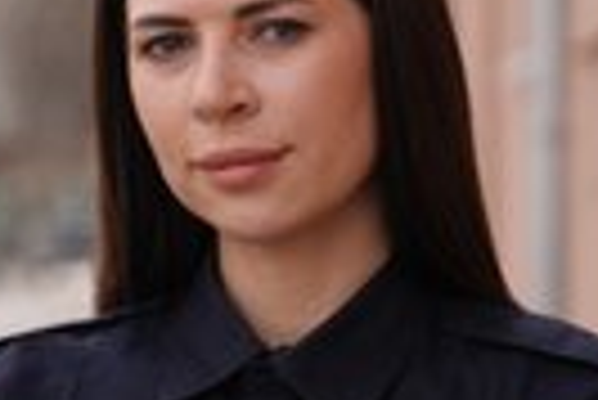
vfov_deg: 6.5
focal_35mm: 211
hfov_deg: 9.7
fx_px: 3509
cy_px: 344
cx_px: 261
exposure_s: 1/5000
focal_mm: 70
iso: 800
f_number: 2.8
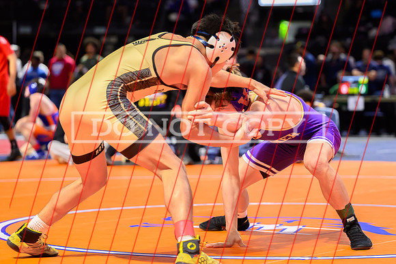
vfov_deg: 11.4
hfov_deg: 17.1
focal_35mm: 120
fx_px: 1319
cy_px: 102
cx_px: 232
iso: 4000
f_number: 2.8
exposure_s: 1/640
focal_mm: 95
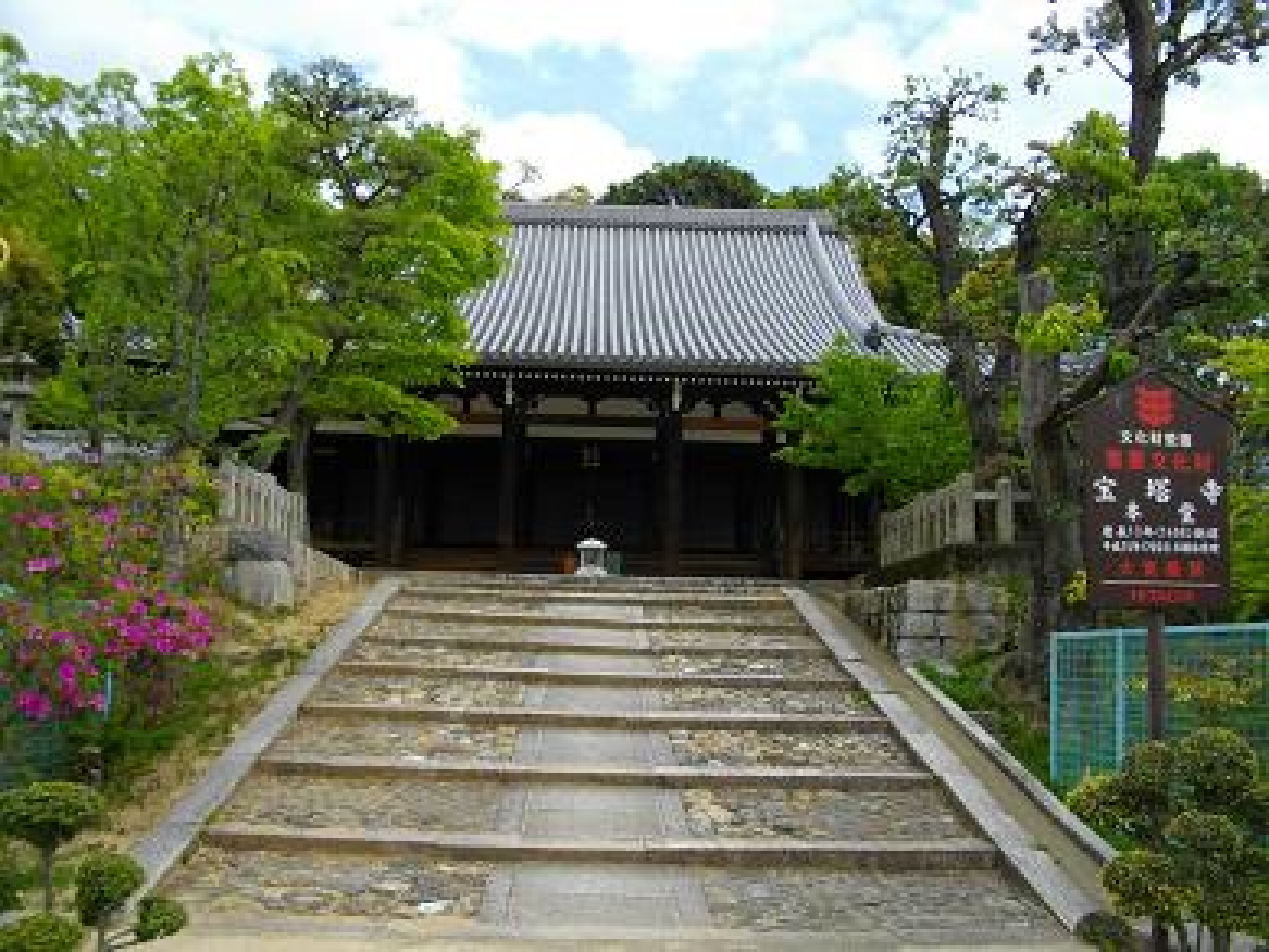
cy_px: 476
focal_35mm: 32
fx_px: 1173
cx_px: 634
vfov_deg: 44.2
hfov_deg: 56.8
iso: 100
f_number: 5.5
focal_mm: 5.7
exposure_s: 1/250
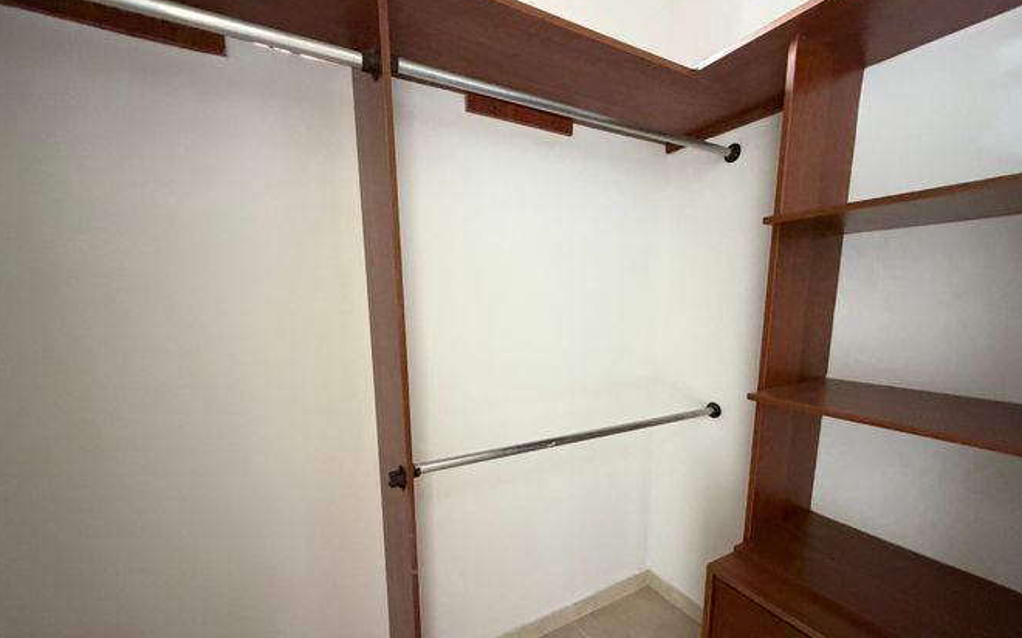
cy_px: 369
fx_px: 418
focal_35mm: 15
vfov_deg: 74.3
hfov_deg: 101.5
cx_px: 509
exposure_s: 1/60
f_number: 2.2
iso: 400
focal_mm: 2.22
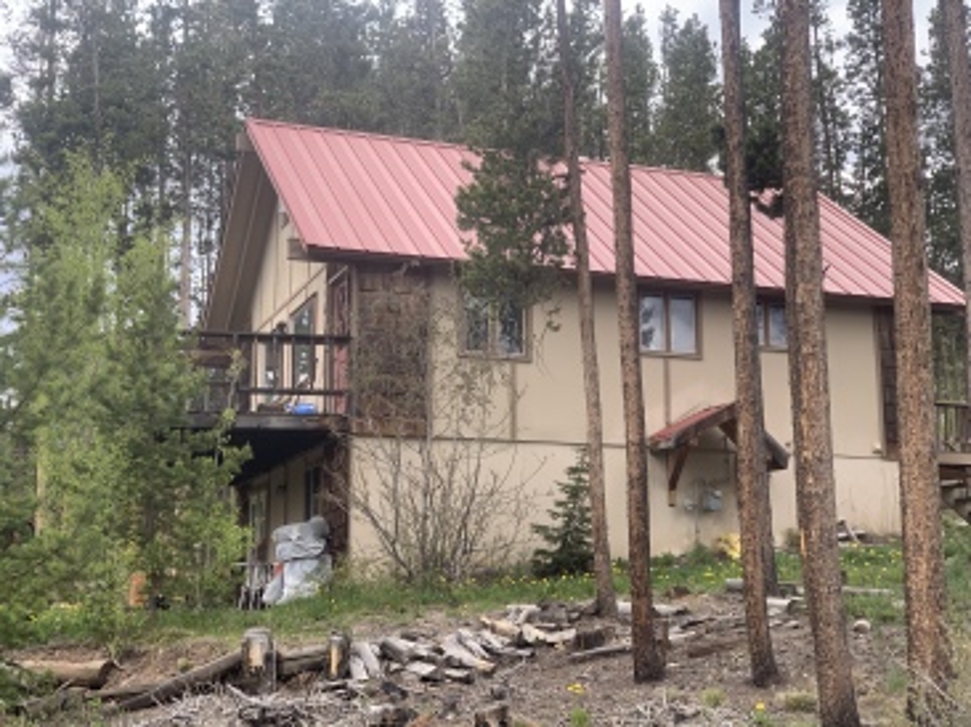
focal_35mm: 52
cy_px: 364
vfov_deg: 28.0
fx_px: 1458
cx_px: 486
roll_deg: +0.5
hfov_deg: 36.8
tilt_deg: +13.1
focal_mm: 6
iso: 16
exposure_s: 1/242
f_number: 2.4
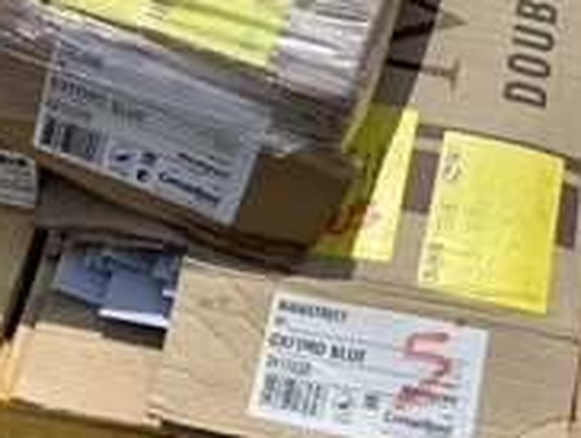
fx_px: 1143
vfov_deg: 21.6
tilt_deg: -61.1
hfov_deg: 28.5
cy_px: 275
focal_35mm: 68
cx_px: 316
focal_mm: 3.3
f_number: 2.4
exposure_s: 1/3268
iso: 25
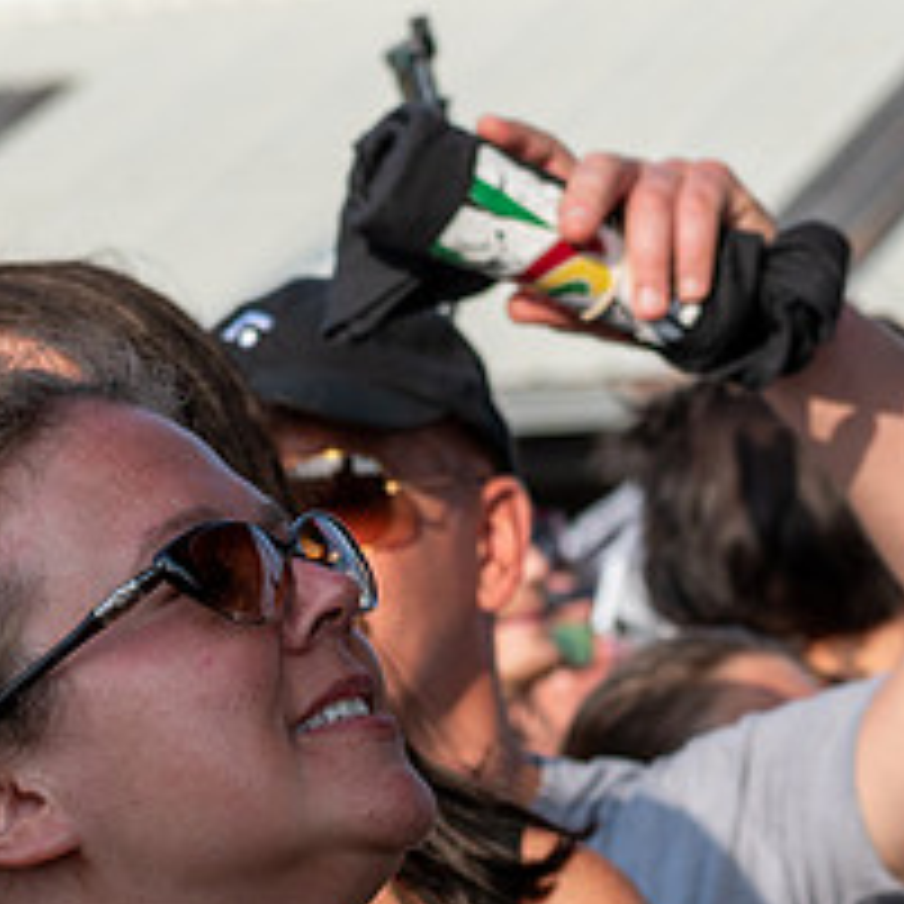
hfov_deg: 6.8
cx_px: 450
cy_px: 758
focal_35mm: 258
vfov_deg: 6.8
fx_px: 7623
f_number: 6.3
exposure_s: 1/640
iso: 200
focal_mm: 70
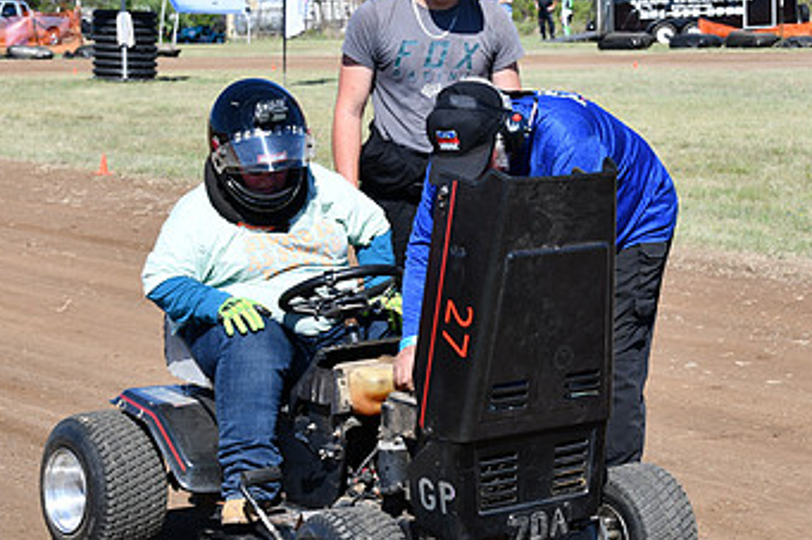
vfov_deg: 14.1
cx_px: 502
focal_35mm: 97
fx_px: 2187
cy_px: 260
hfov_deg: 21.0
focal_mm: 38
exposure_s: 1/250
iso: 110
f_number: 8
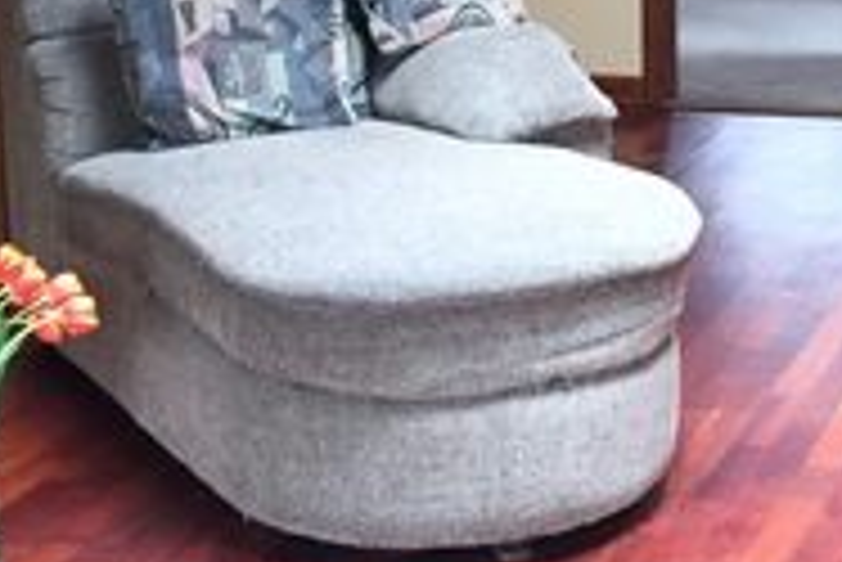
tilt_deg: -8.4
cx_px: 617
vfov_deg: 13.1
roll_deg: +1.2
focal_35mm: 103
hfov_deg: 19.7
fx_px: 2411
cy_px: -27
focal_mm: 4.15
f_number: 2.2
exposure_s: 1/30
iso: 100
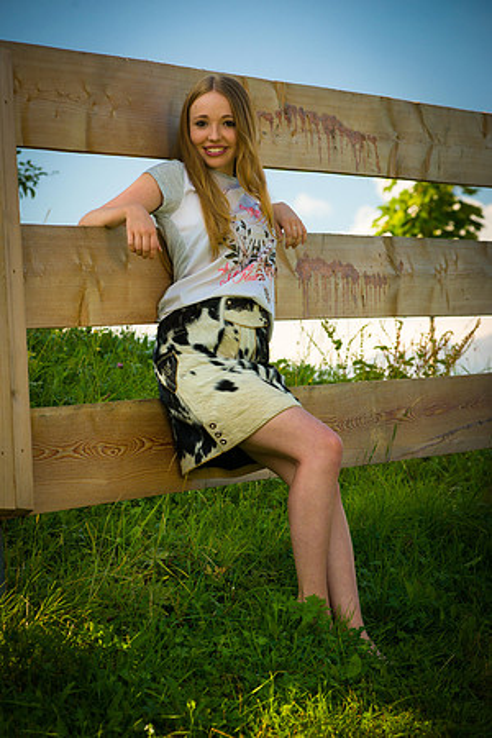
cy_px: 369
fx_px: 2296
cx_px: 246
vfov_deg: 18.3
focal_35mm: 112
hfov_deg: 12.2
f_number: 6.3
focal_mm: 112
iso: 100
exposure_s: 1/250
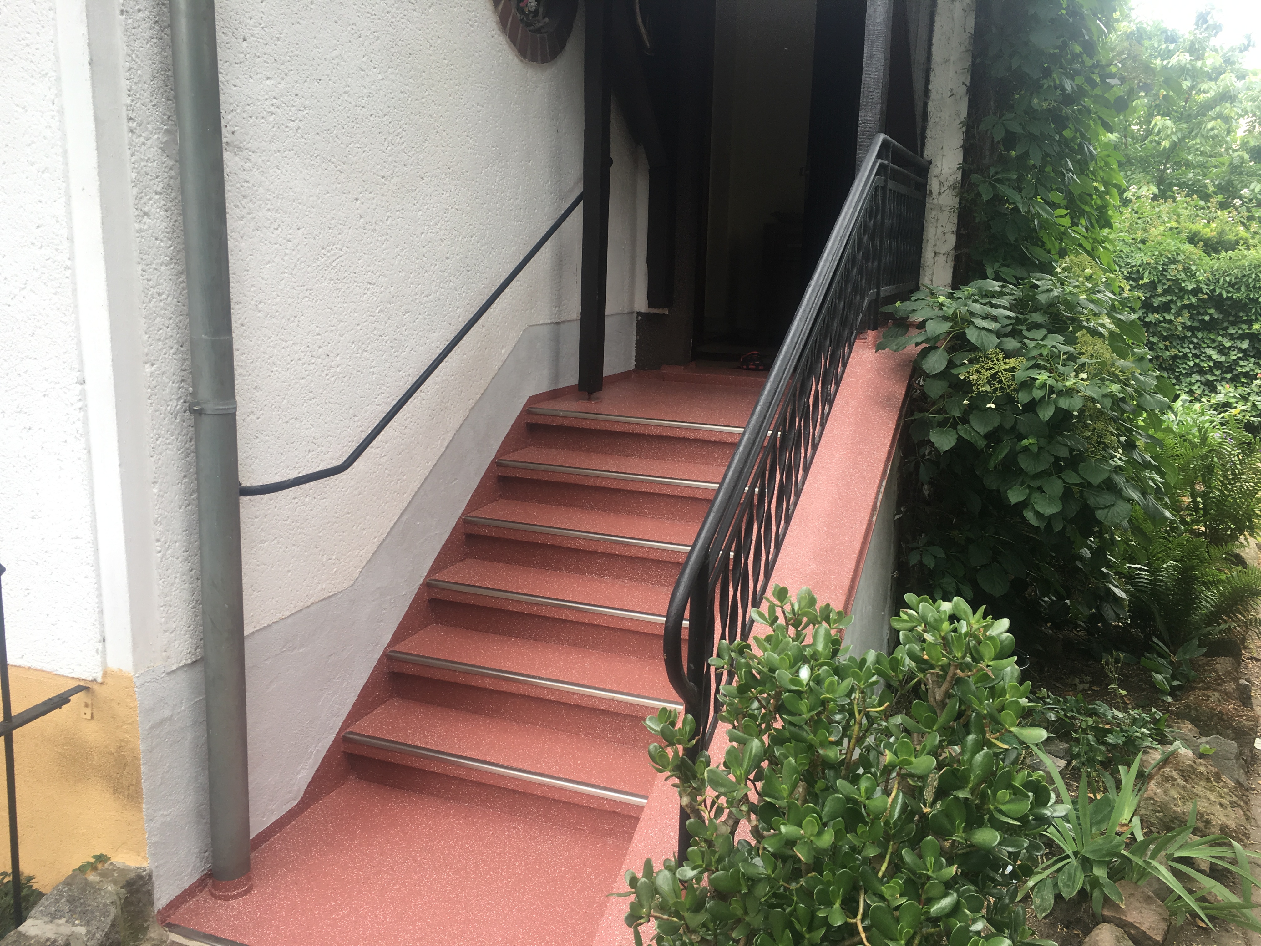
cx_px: 630
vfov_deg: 48.2
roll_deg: -1.1
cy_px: 473
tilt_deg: -12.2
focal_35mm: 29
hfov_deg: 61.7
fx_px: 1056
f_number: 2.2
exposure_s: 1/112
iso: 25
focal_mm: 4.15
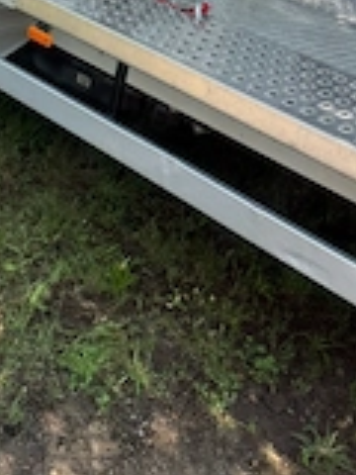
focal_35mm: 60
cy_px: -21
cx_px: 136
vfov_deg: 29.6
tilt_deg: -7.2
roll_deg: -15.9
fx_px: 823
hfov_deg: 24.4
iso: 80
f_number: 1.78
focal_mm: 6.76
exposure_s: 1/1727
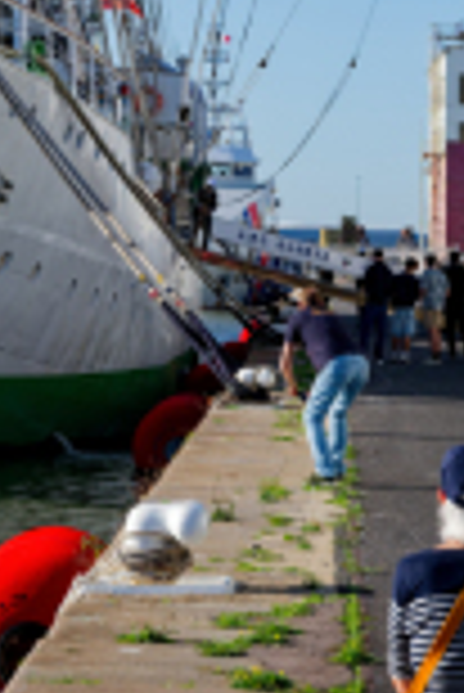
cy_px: -342
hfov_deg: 7.6
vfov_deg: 11.0
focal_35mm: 179
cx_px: -77
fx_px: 3453
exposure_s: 1/160
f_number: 8
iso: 64
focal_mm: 46
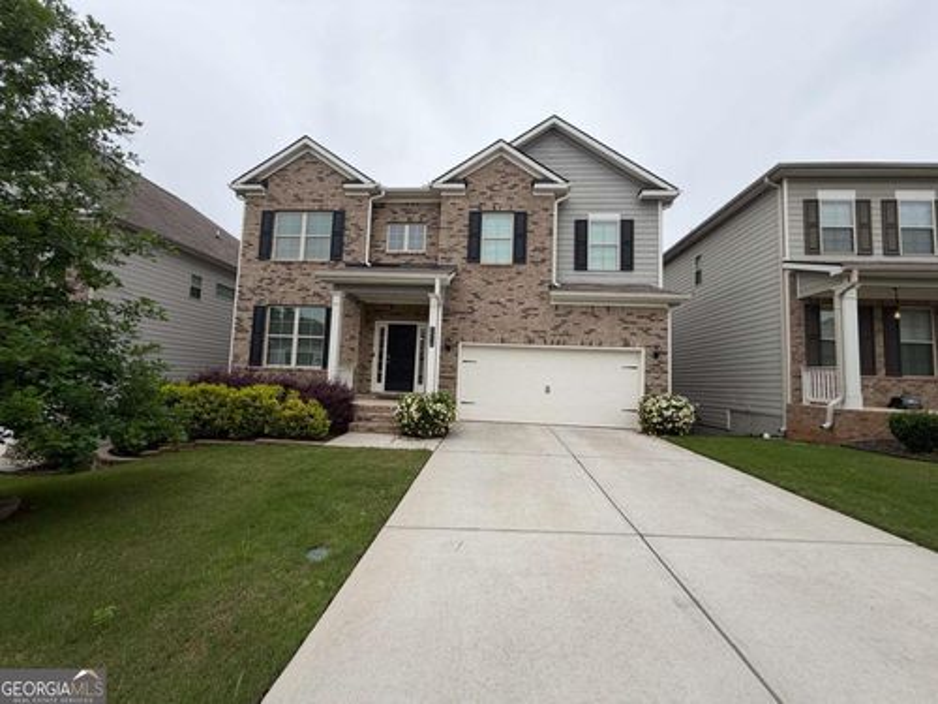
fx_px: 379
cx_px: 469
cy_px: 352
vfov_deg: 85.7
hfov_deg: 102.1
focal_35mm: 14
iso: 64
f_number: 2.2
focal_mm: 2.22
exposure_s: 1/502
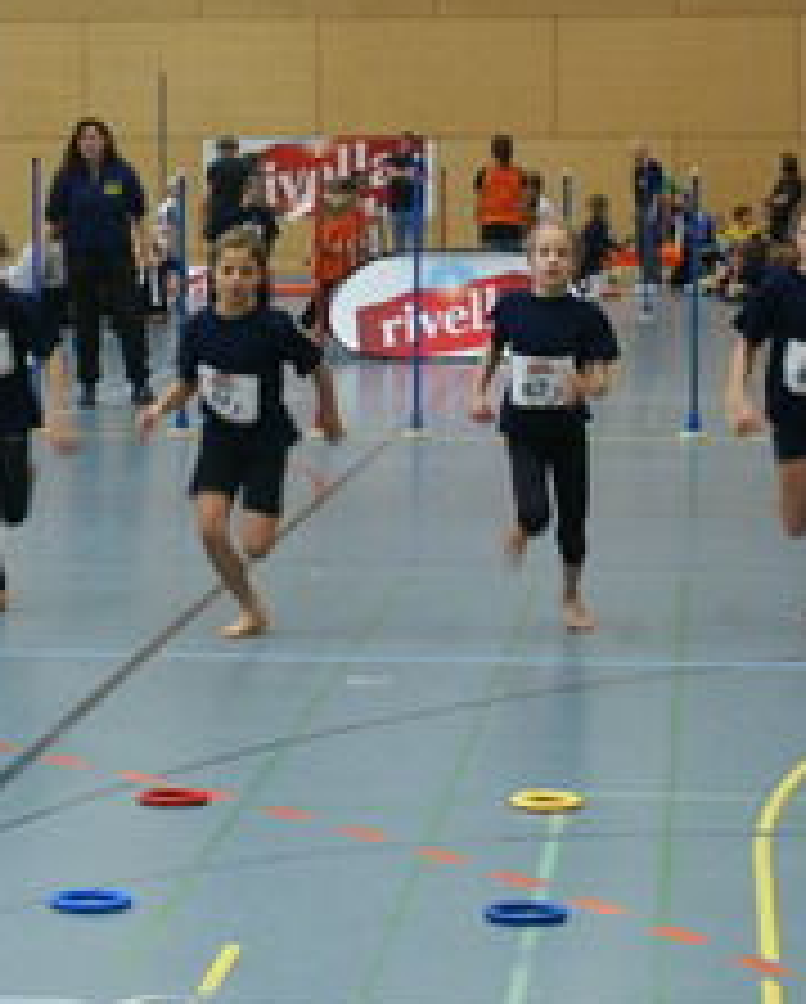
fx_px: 3545
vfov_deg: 16.1
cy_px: 428
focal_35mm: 119
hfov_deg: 12.9
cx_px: 158
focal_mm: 35
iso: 800
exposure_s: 1/50
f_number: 5.6
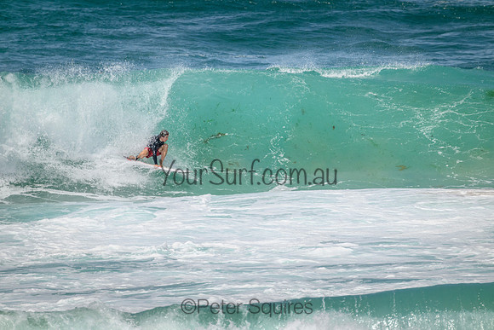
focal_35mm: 800
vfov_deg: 1.7
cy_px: 165
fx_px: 10980
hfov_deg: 2.6
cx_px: 247
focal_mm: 800
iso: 560
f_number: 11
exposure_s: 1/2000
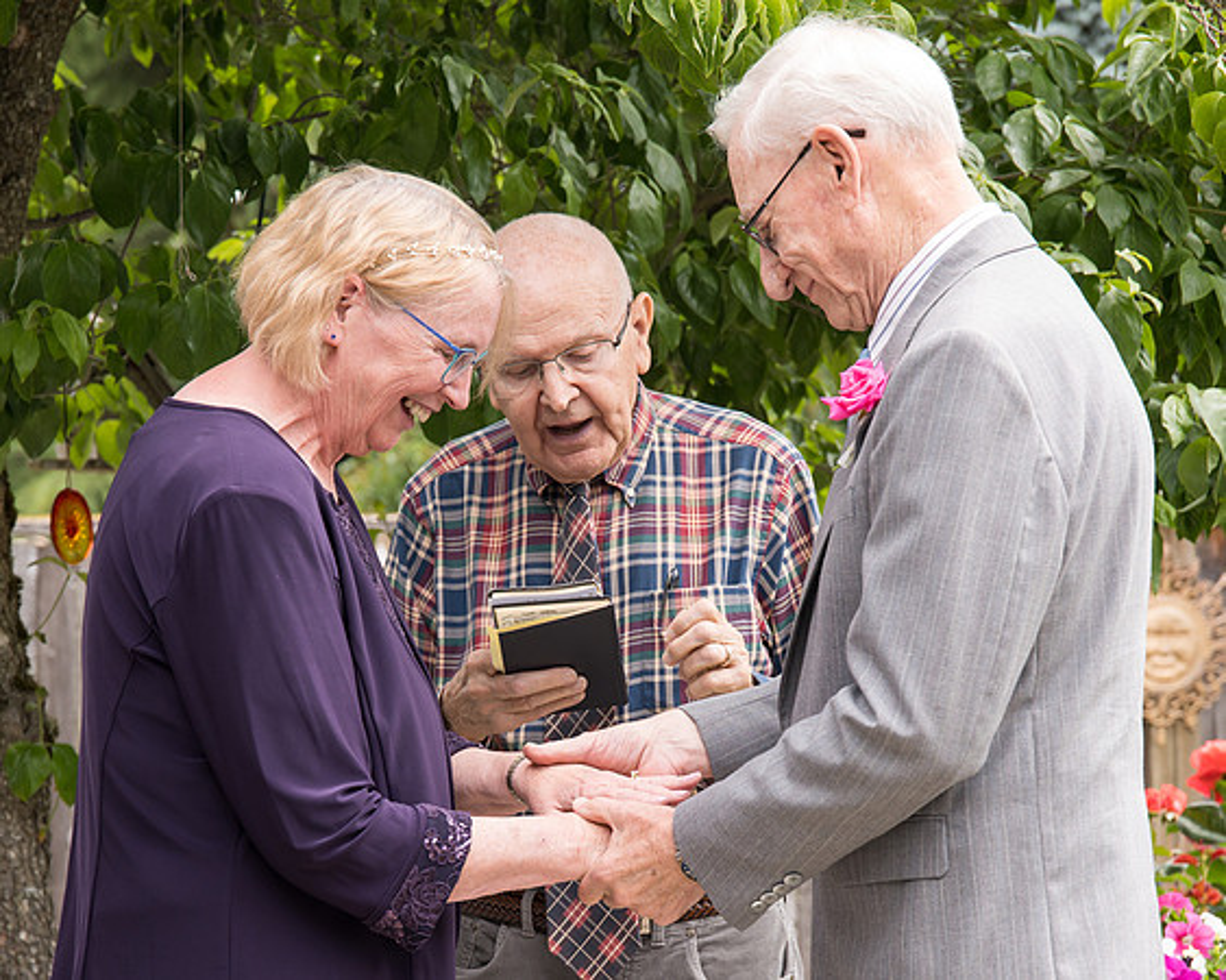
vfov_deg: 12.1
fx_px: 4610
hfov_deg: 15.1
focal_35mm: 127
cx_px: 613
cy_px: 790
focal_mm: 70
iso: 400
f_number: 5
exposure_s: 1/500
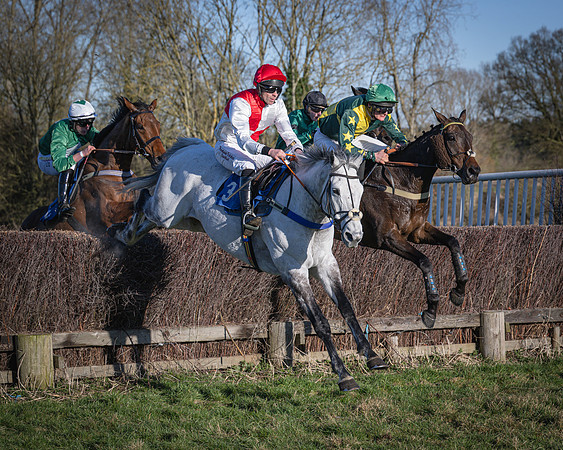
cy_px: 234
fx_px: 2026
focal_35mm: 122
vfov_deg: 12.7
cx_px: 407
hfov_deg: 15.8
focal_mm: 77
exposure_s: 1/2500
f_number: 4
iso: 200
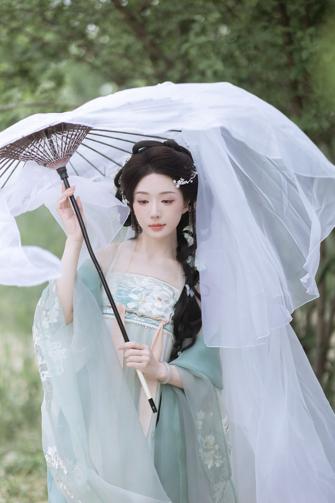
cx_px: 168
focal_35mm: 85
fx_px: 1186
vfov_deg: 23.9
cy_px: 252
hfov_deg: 16.1
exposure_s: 1/2500
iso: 160
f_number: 1.4
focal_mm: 85
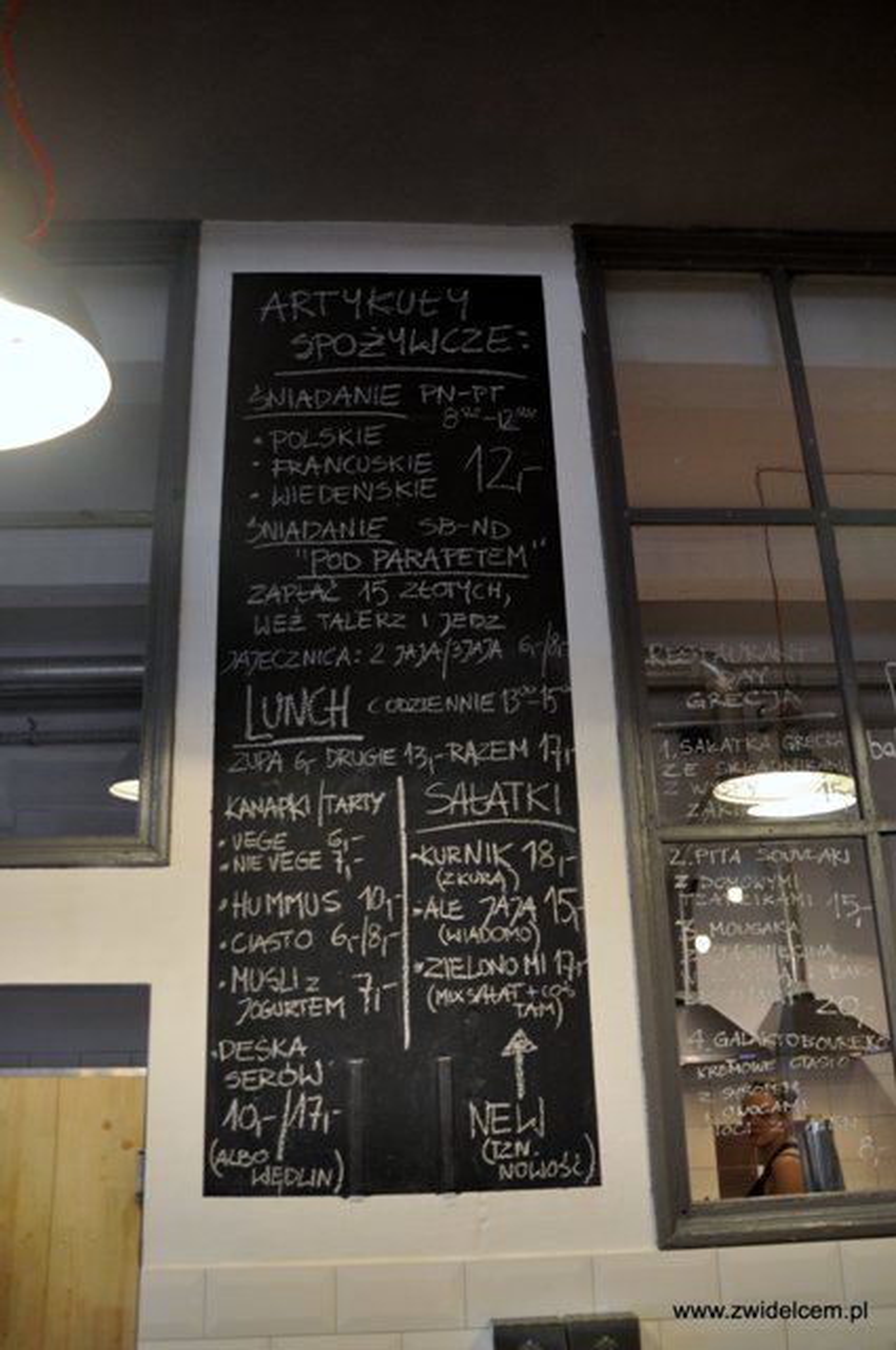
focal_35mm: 27
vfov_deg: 67.4
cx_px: 448
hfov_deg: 47.8
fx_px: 1011
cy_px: 675
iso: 640
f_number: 4
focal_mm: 18
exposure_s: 1/60
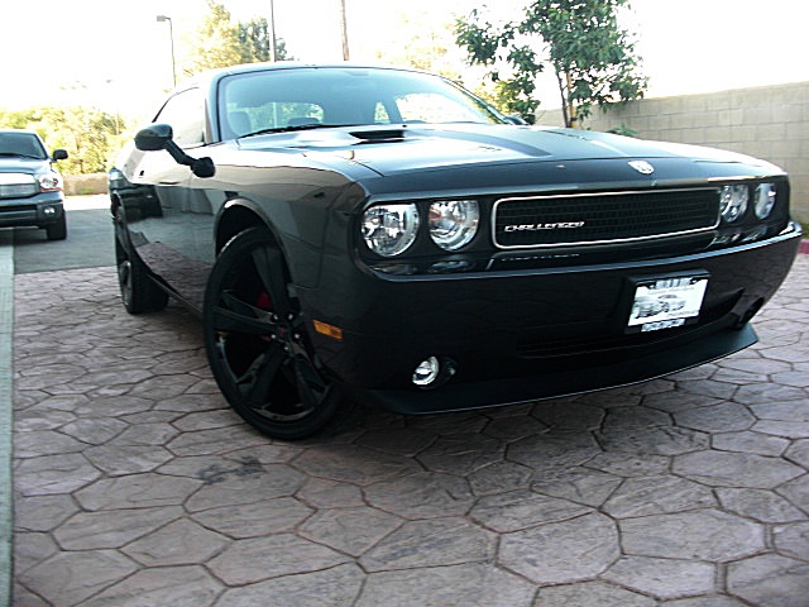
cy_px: 304
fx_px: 841
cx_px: 404
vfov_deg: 39.7
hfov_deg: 51.4
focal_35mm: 36
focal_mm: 6.3
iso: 100
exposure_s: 1/100
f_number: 2.8
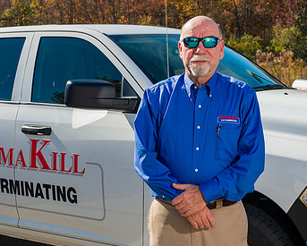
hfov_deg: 23.8
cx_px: 126
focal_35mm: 80
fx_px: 728
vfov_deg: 19.2
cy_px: 95
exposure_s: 1/200
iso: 100
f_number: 11
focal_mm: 48
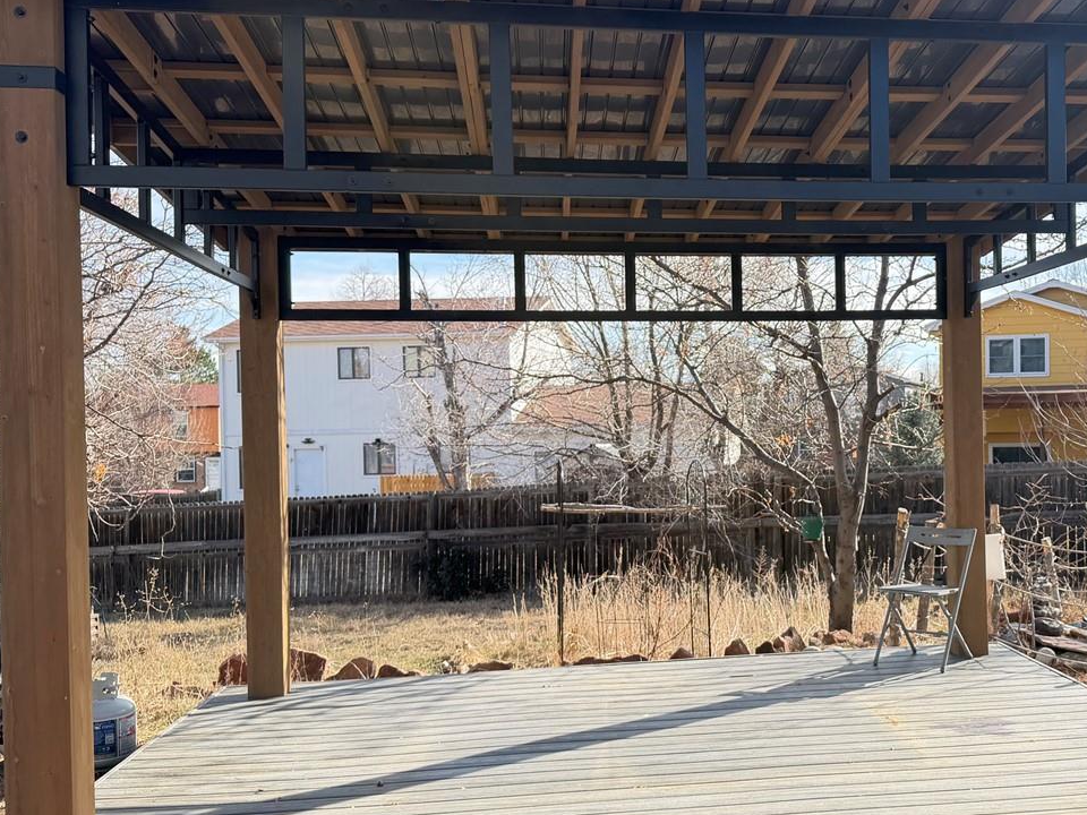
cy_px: 437
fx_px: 1256
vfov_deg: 35.9
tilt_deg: -0.5
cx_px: 771
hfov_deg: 45.7
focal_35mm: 40
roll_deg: +1.0
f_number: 1.78
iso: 100
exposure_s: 1/1361
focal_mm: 6.76
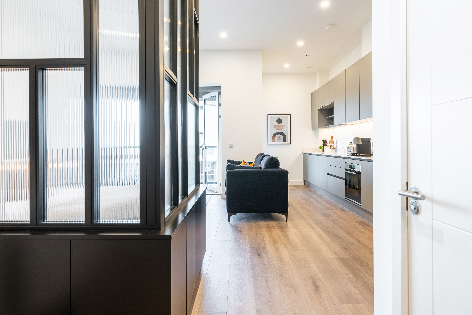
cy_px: 158
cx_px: 236
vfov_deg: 67.4
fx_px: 236
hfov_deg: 90.0
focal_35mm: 18
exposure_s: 1/25
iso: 400
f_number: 7.1
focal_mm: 18
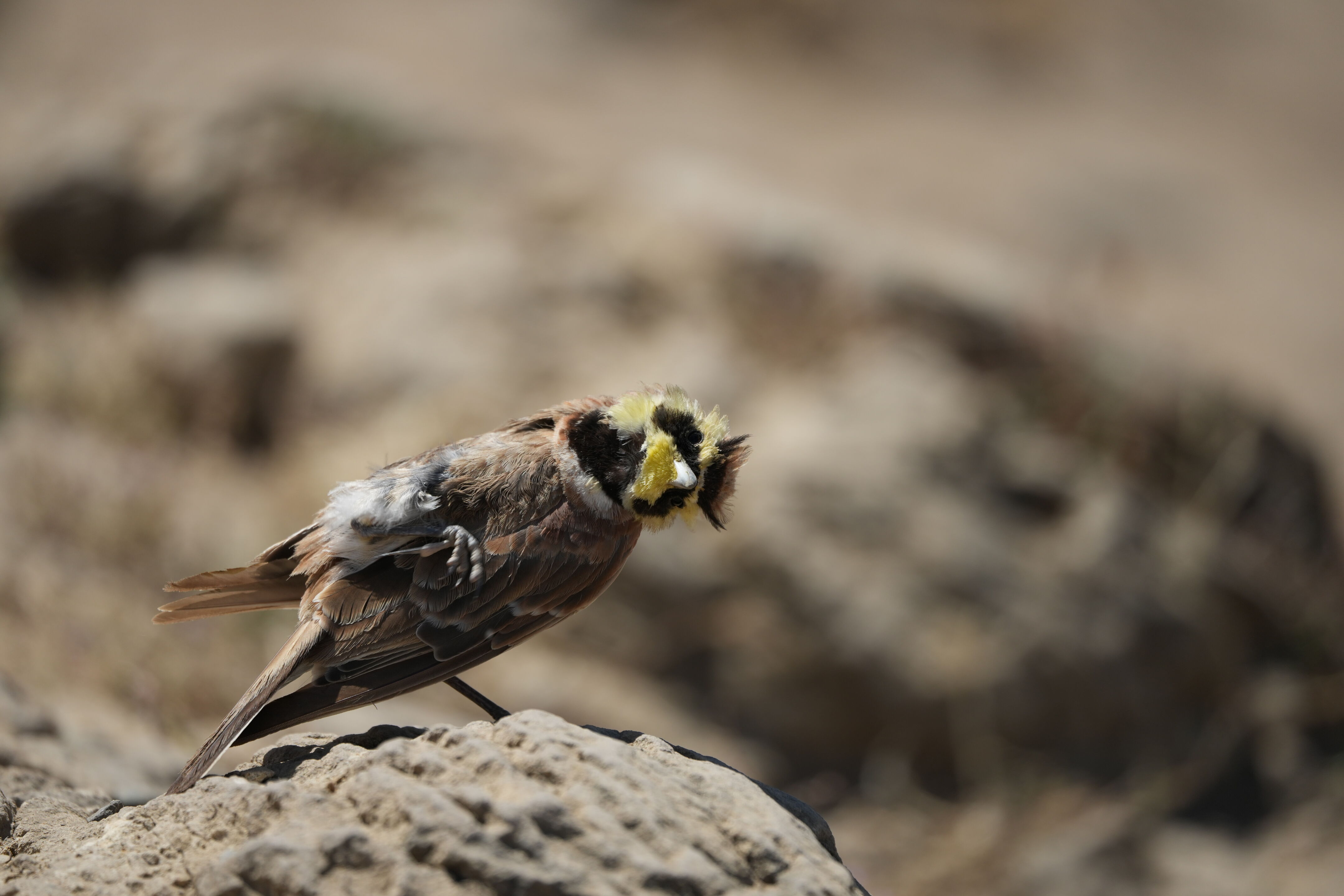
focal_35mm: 400
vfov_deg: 3.4
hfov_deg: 5.2
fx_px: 14932
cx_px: 672
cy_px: 448
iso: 320
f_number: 6.3
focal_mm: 400
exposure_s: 1/1250
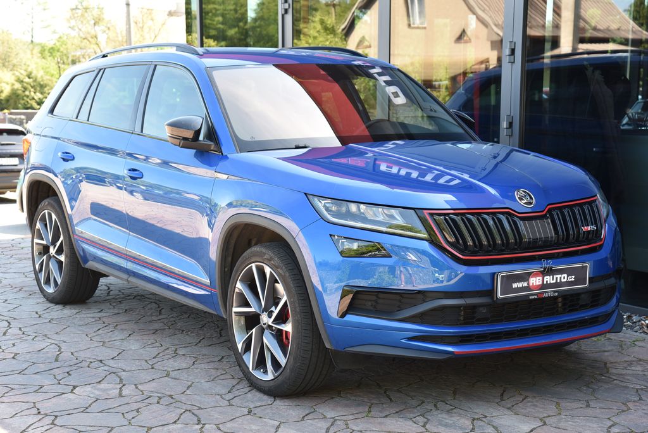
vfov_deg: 20.9
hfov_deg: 30.9
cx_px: 324
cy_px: 216
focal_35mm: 65
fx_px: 1171
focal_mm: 65
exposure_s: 1/125
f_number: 5.6
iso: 500
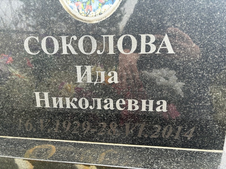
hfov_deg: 67.3
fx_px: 170
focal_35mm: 26
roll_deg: -1.9
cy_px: 84
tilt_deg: -17.8
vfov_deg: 53.1
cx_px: 113
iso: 125
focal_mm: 5.96
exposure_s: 1/60
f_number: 1.6
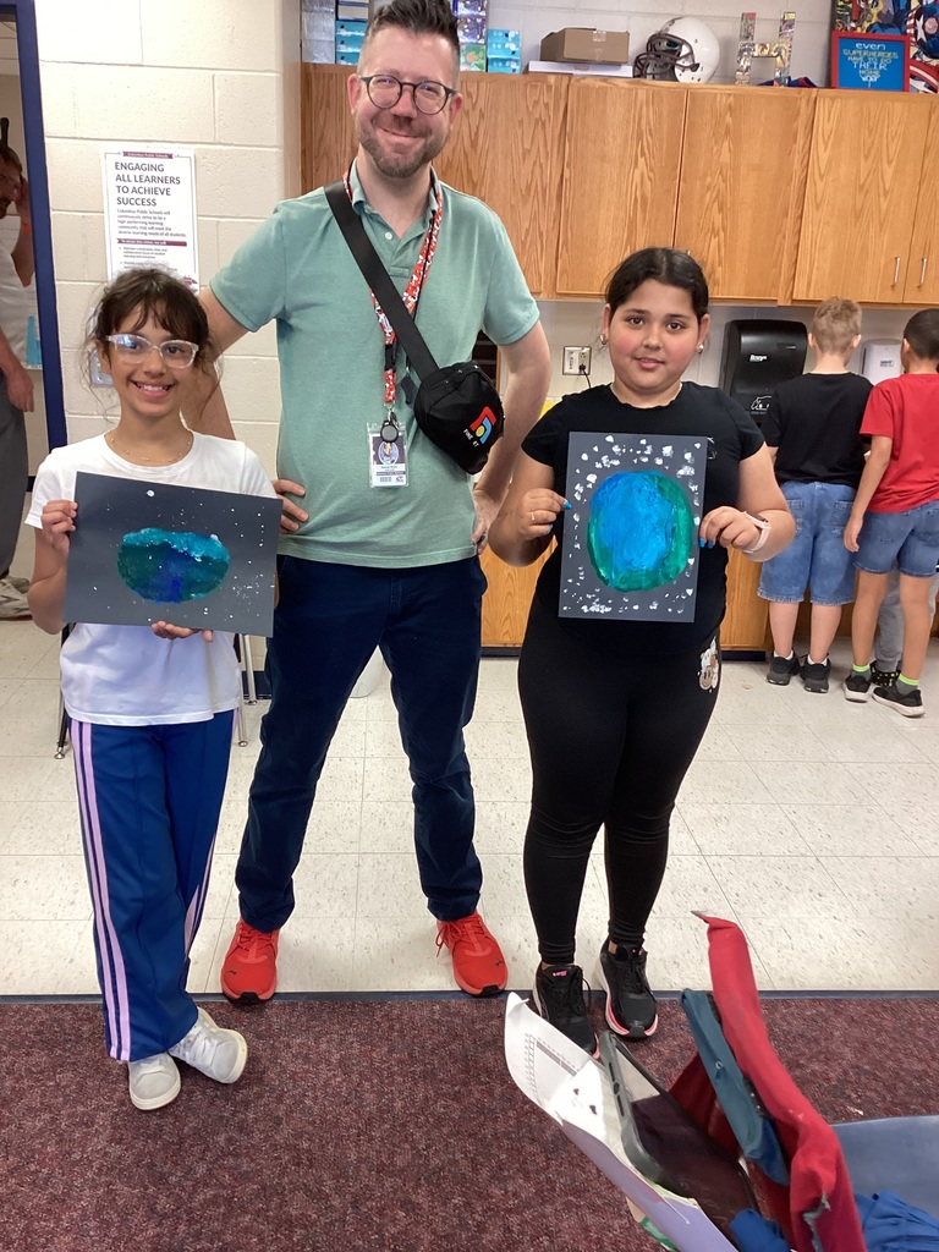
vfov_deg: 58.4
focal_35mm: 31
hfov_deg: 45.4
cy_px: 626
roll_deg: -2.1
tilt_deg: -18.6
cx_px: 470
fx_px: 1121
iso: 160
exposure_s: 1/60
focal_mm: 3.3
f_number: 2.4
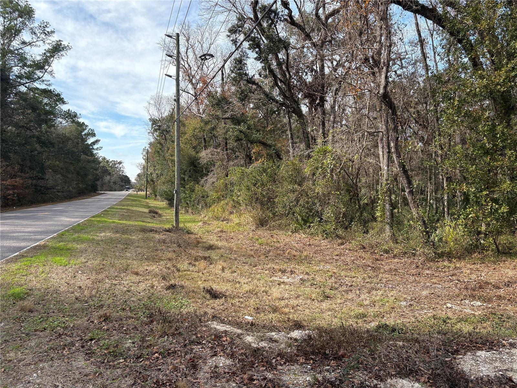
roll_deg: -1.6
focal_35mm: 26
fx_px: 388
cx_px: 258
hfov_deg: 67.3
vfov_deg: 53.1
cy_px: 194
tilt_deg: -1.8
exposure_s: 1/1667
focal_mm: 5.96
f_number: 1.6
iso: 64
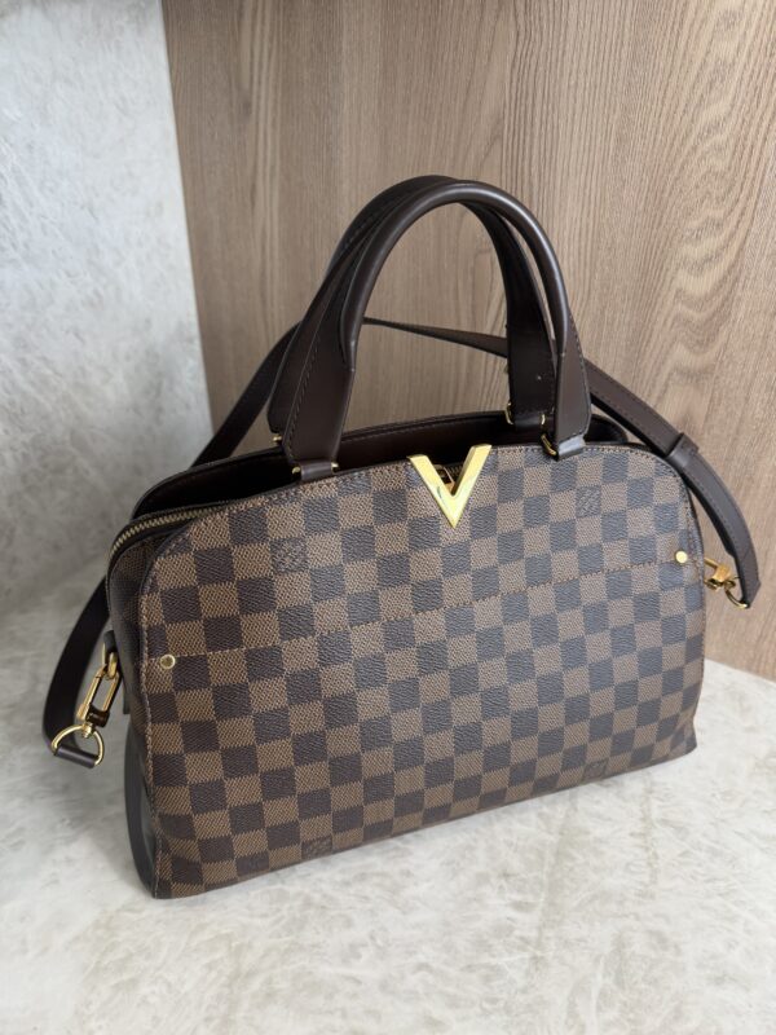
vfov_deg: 71.6
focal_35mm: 24
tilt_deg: -33.1
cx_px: 388
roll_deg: -1.0
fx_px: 717
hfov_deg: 56.8
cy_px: 518
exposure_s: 1/120
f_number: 1.78
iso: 125
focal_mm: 6.76
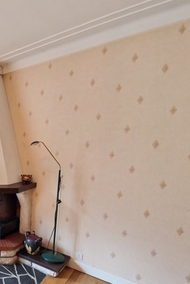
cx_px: -33
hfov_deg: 40.5
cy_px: 172
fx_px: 182
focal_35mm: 23
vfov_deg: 75.1
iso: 320
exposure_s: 1/33
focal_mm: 2.2
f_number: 2.2
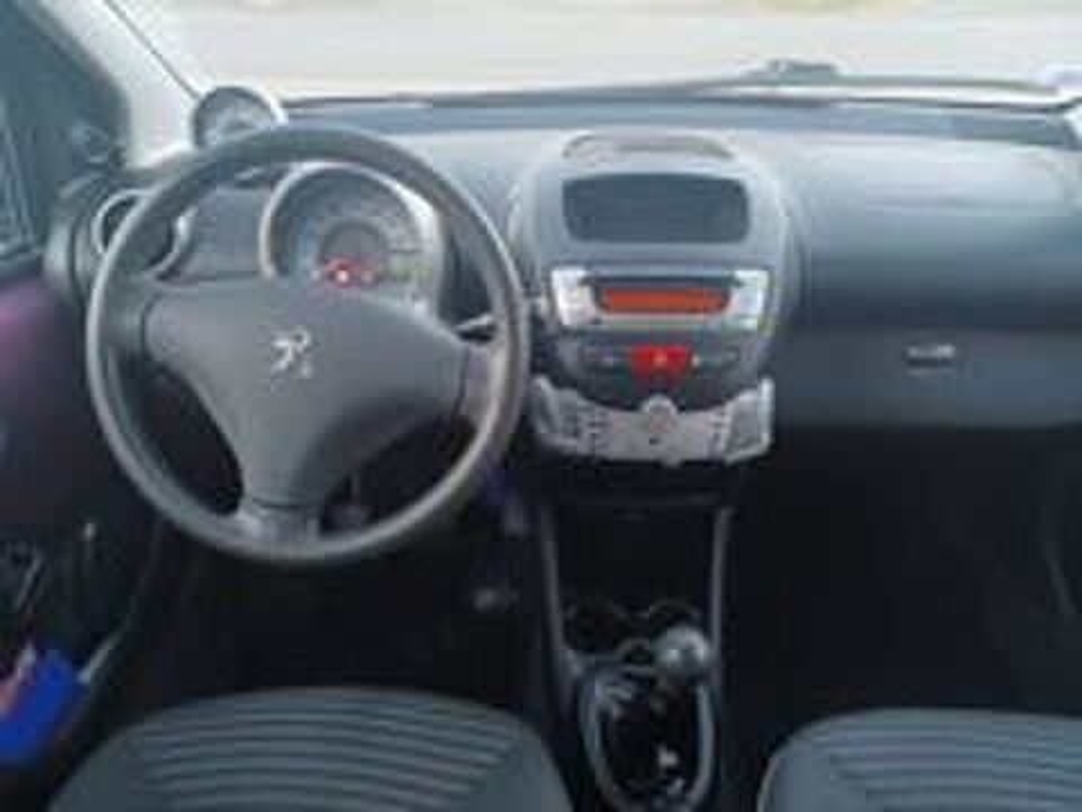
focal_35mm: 25
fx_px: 781
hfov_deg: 69.4
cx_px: 541
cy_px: 406
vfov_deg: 54.9
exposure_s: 1/20
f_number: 1.8
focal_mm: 4.6
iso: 1000
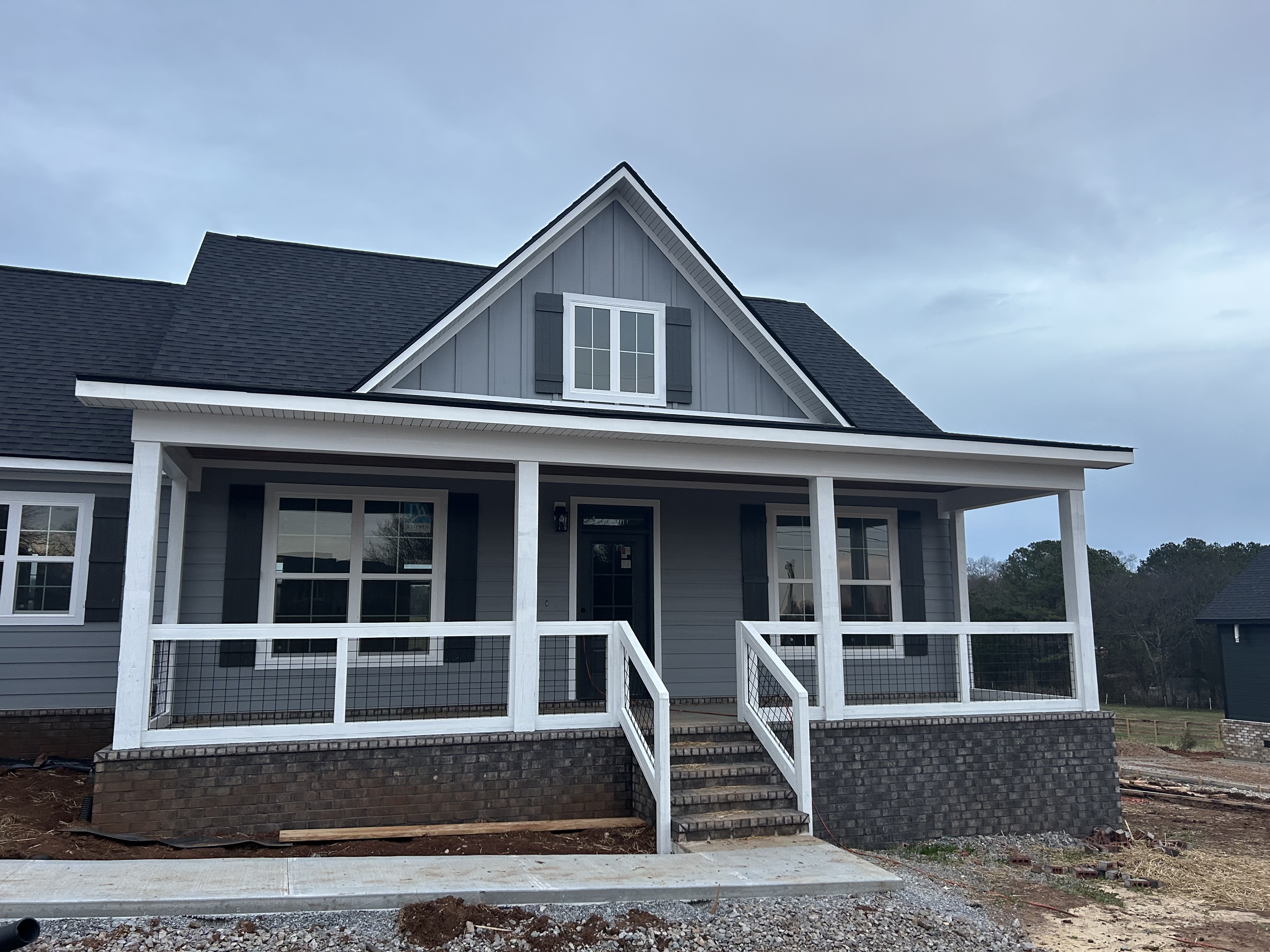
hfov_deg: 67.3
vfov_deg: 53.1
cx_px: 635
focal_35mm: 26
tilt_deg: +8.3
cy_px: 476
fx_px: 954
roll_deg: +0.4
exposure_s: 1/62
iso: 125
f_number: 1.5
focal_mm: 5.7
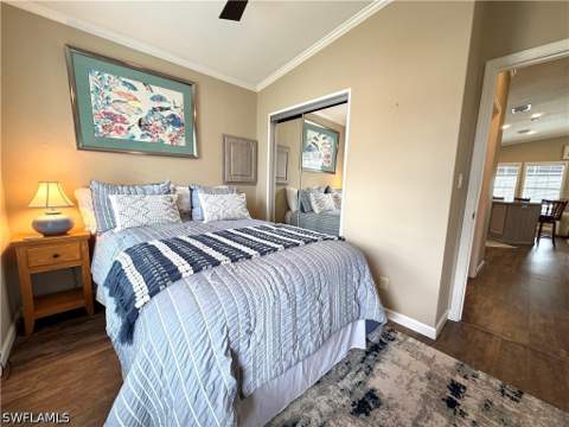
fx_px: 230
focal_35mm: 14
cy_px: 214
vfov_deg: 85.7
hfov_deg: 102.1
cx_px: 284
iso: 160
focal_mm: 2.22
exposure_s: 1/120
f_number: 2.2
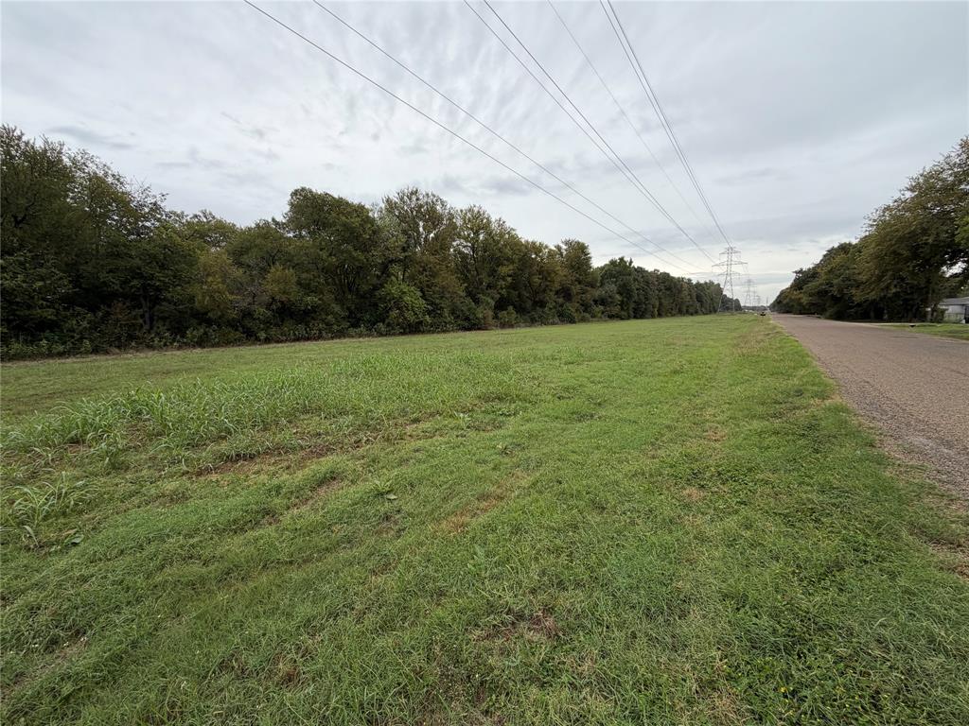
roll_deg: +1.7
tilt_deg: -7.8
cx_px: 484
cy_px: 363
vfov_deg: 85.7
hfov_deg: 102.1
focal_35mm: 14
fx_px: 392
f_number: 2.2
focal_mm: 2.22
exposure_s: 1/502
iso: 64
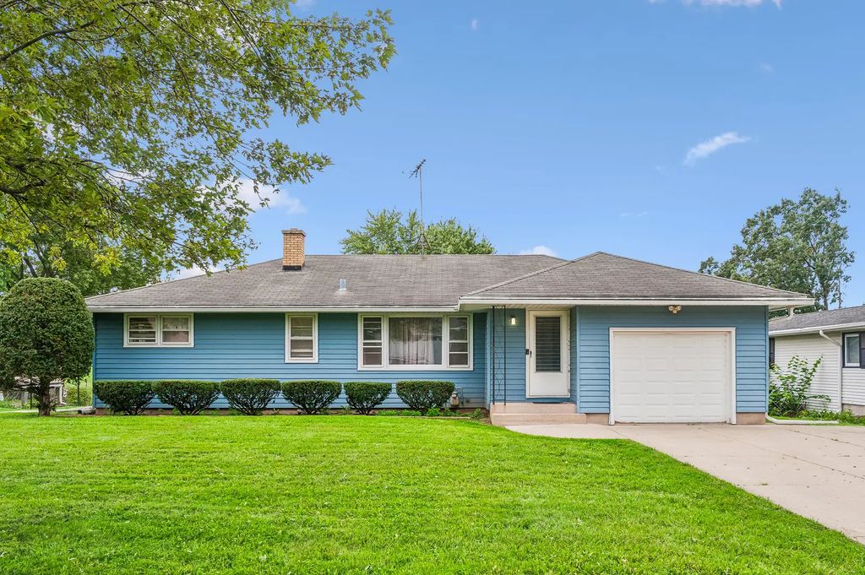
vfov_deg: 44.9
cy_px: 288
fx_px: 696
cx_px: 432
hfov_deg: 63.7
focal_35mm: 29
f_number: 8
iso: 400
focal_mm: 29
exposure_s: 1/200
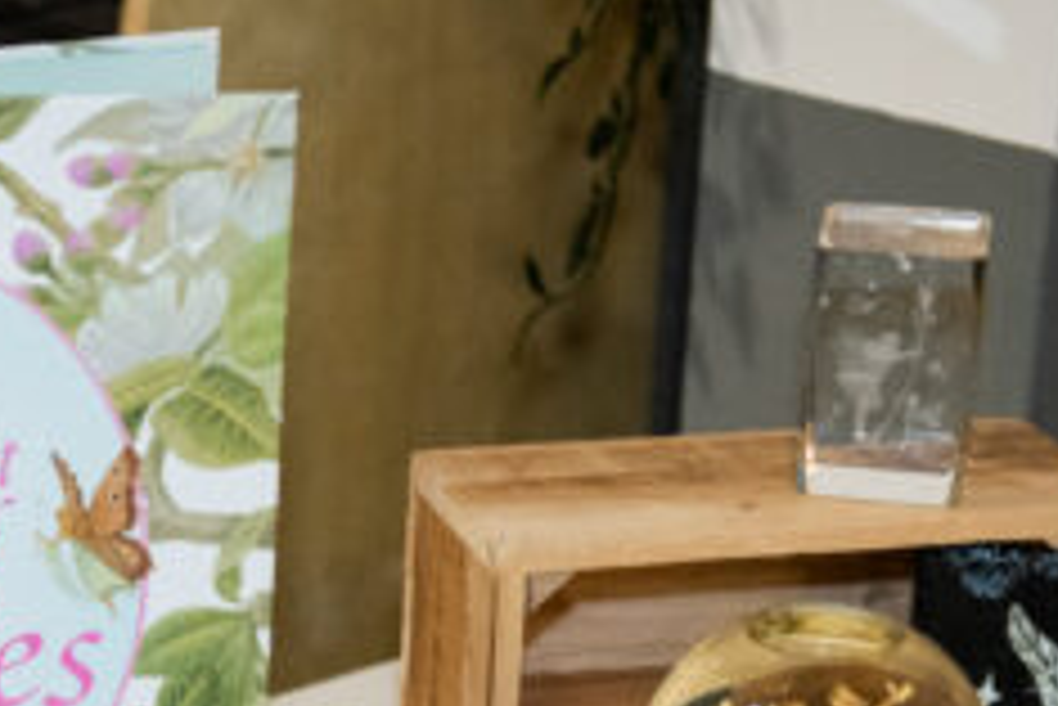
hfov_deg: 12.0
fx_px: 4940
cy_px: 854
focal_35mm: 168
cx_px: -212
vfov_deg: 8.1
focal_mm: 50
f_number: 3.2
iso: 2500
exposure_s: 1/125
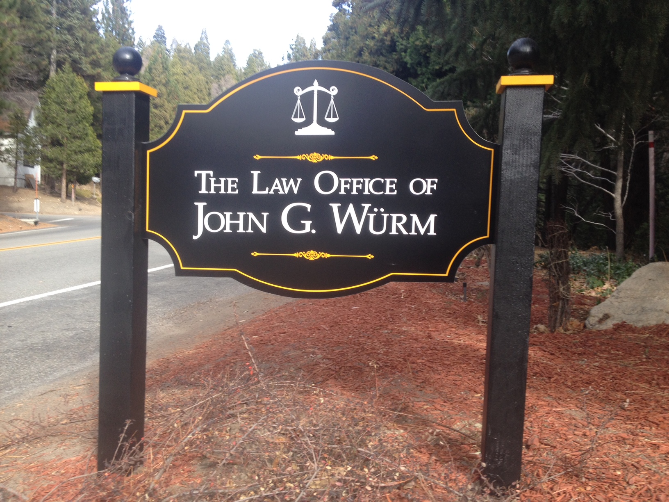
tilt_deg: -9.3
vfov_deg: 40.7
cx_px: 334
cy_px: 251
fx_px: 676
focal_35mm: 35
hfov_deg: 52.6
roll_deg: -1.9
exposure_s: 1/179
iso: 50
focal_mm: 4.28
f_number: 2.4
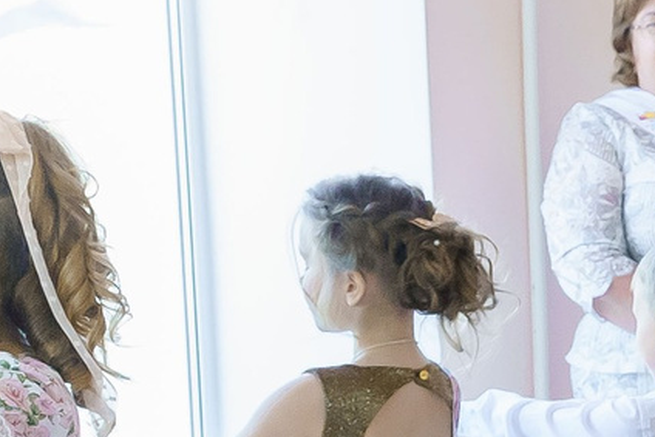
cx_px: 1384
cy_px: 905
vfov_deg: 6.2
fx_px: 3949
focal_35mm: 217
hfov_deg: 8.9
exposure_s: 1/160
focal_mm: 35
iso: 2500
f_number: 5
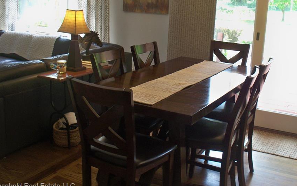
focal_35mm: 45
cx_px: 168
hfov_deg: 44.3
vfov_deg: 28.3
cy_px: 56
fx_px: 364
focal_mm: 7.54
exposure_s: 1/30
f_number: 2.8
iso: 125
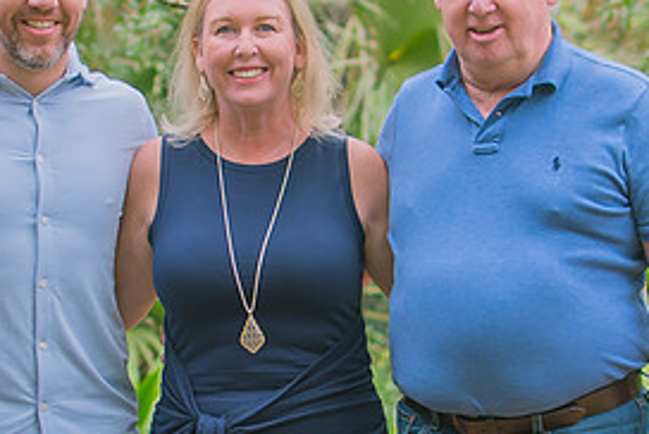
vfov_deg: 8.4
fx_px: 2942
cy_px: 266
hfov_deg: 12.6
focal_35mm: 163
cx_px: 199
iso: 100
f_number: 2.2
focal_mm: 35
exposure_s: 1/400
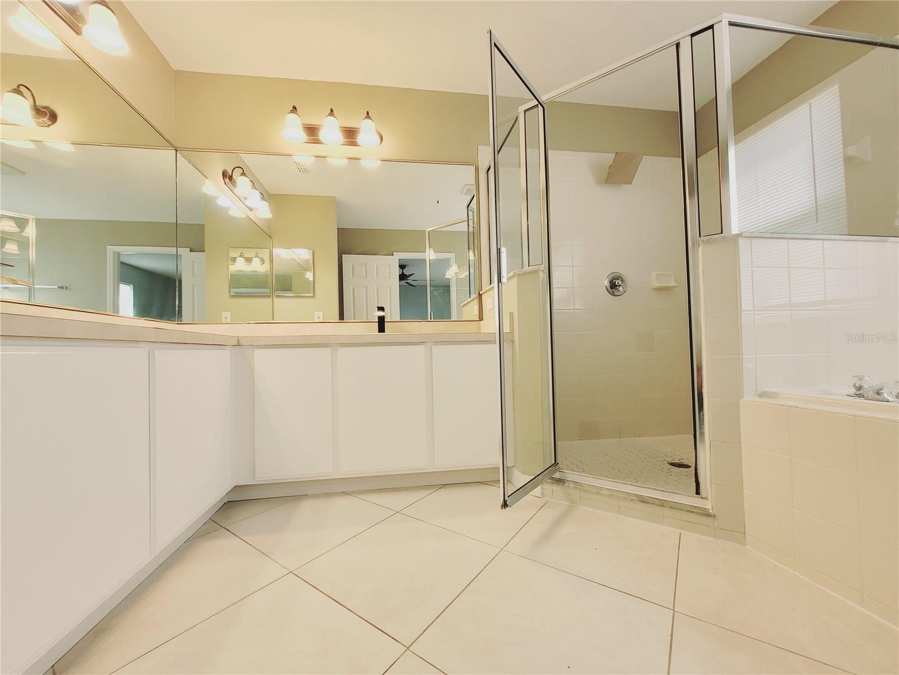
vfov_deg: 89.9
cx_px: 450
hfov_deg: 106.2
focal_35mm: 13
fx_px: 338
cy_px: 338
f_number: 2.2
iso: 64
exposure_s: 1/60
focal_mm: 1.74
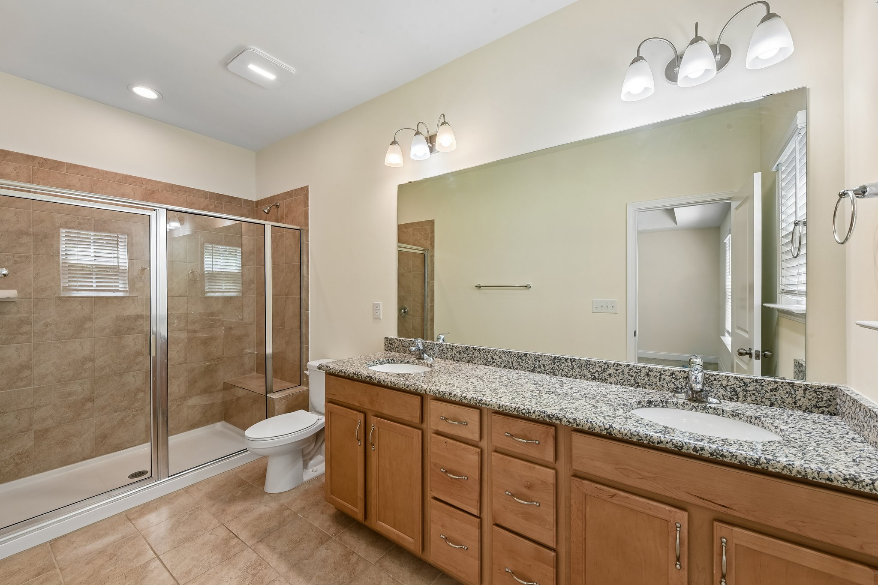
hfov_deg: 104.3
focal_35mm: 14
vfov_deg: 81.2
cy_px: 292
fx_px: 341
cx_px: 439
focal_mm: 14
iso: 200
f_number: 11
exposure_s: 1/15
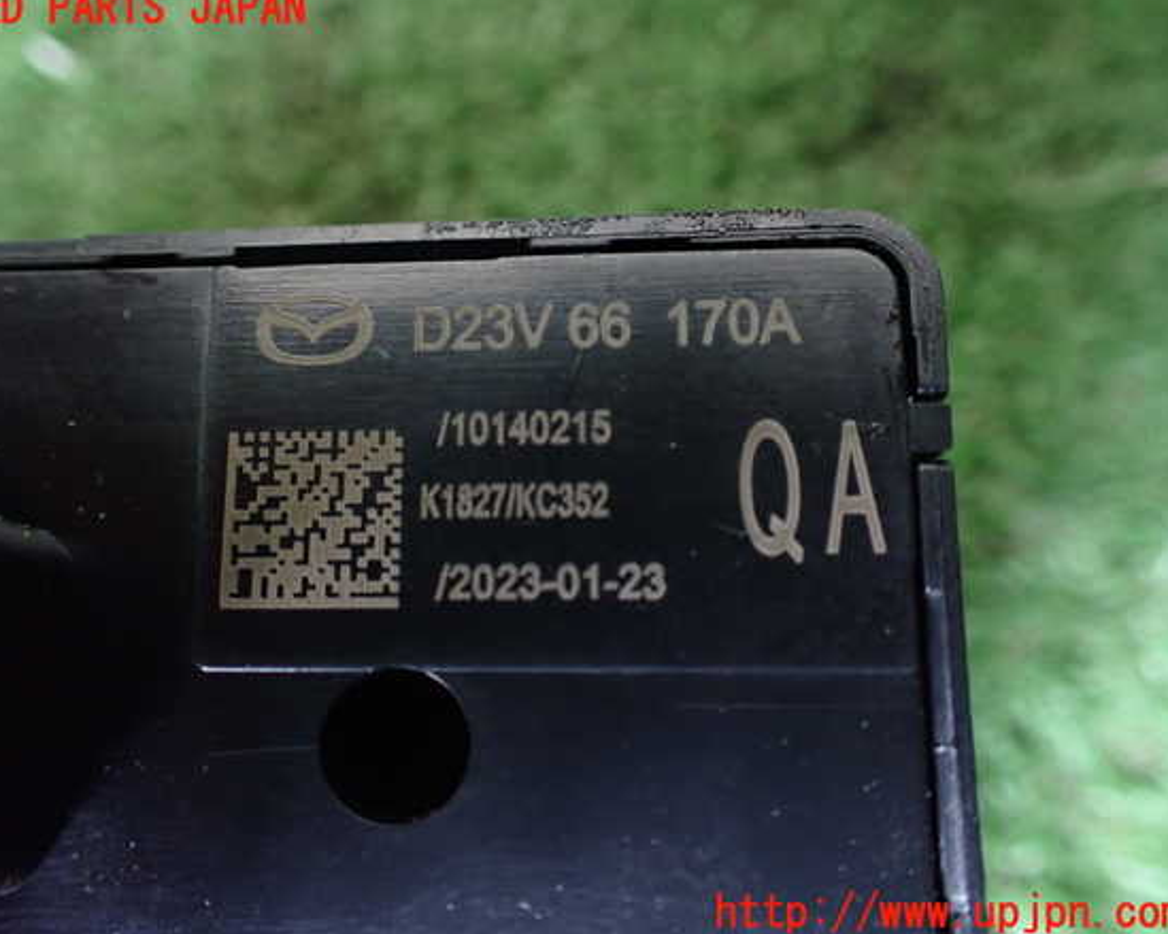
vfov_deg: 45.8
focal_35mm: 32
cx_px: 557
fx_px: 1106
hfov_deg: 55.6
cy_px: 462
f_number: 2.3
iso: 800
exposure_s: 1/40
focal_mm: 5.4
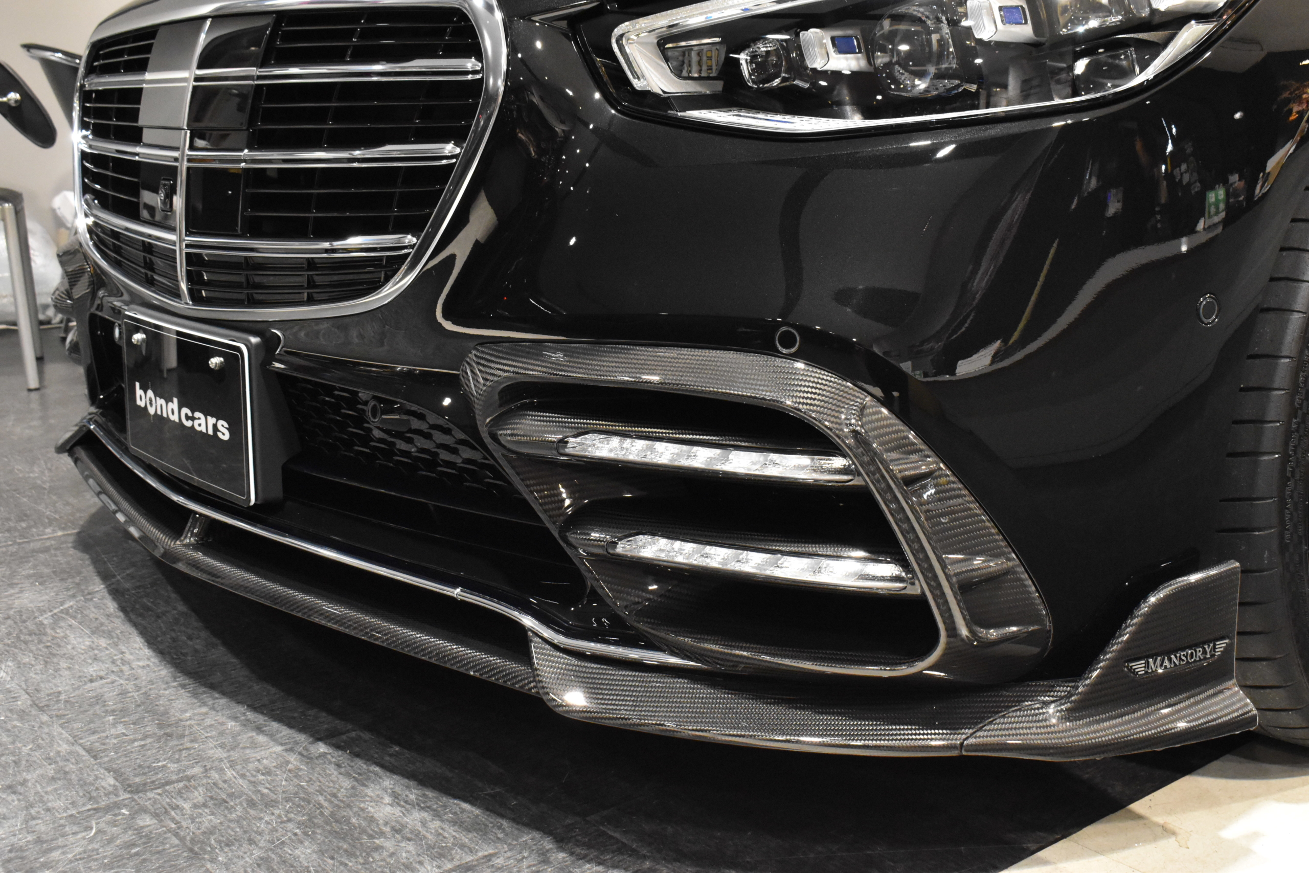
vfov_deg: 33.0
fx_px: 1473
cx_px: 654
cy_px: 436
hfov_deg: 47.9
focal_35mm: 40
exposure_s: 1/40
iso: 4500
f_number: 8
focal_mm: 27
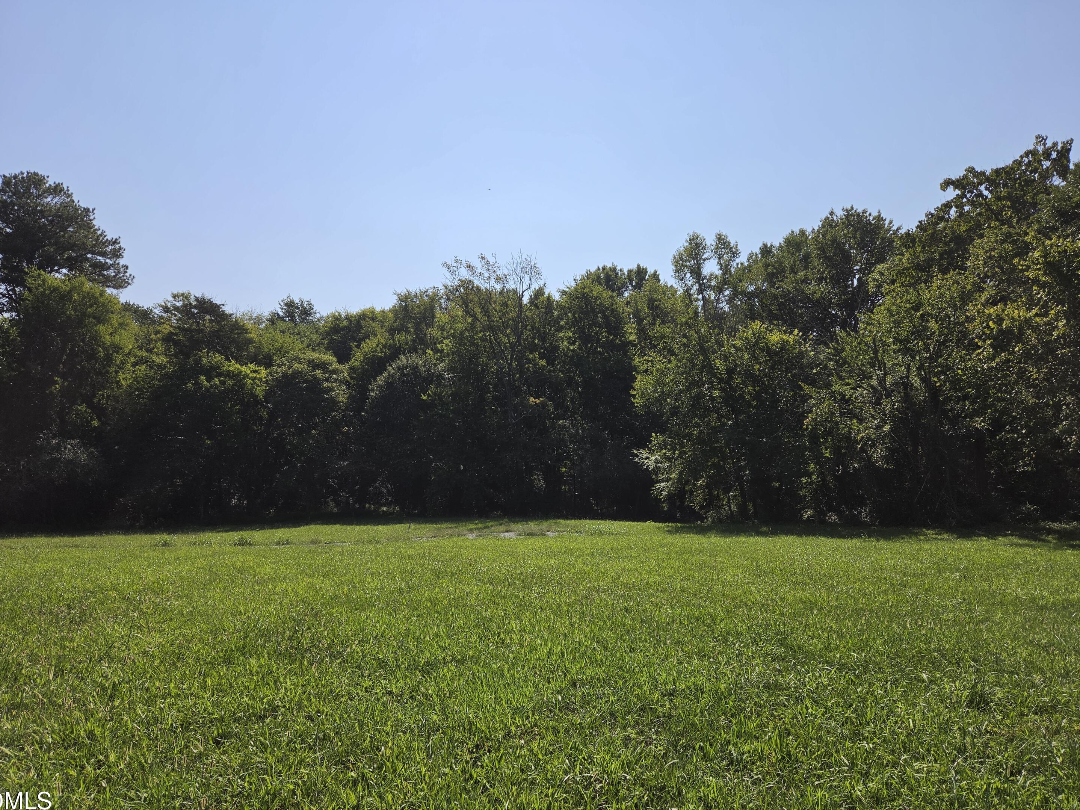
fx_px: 749
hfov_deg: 71.6
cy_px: 417
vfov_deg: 56.8
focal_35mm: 24
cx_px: 548
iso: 64
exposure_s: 1/7734
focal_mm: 5.4
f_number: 1.8
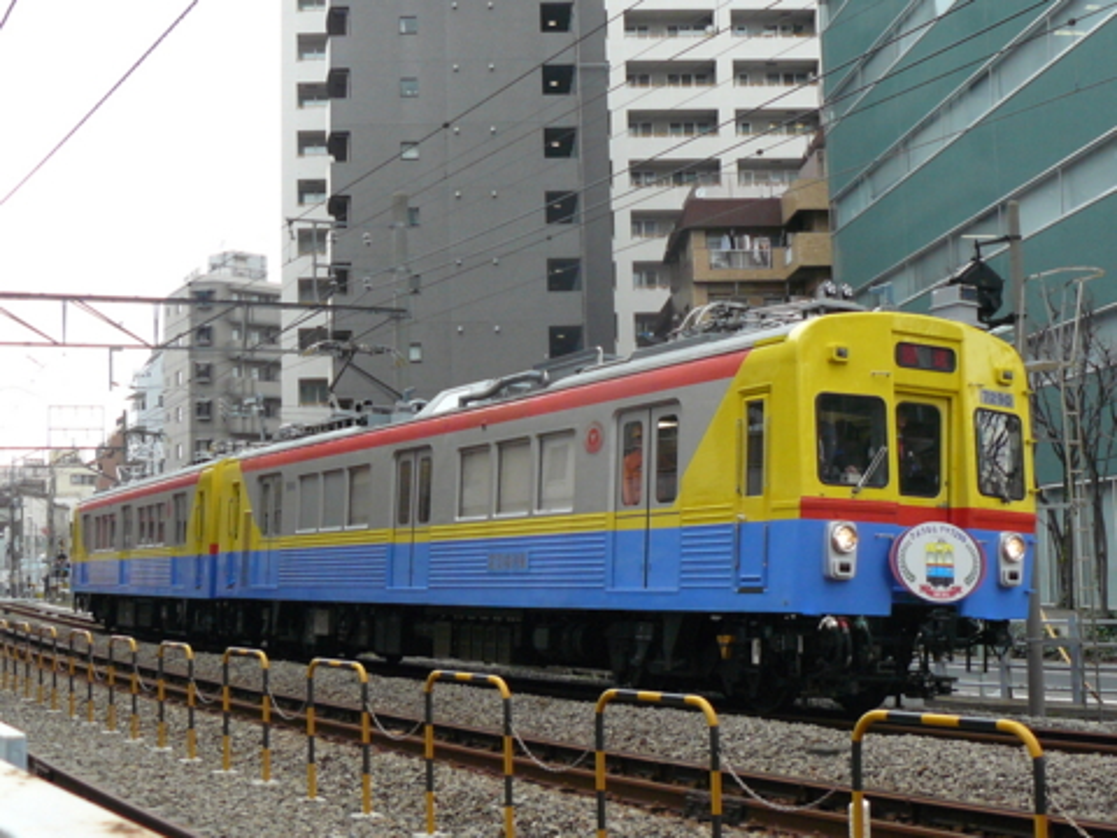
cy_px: 419
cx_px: 558
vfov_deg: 29.1
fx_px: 1613
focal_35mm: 50
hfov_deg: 38.2
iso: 200
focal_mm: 6
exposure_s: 1/320
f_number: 2.8
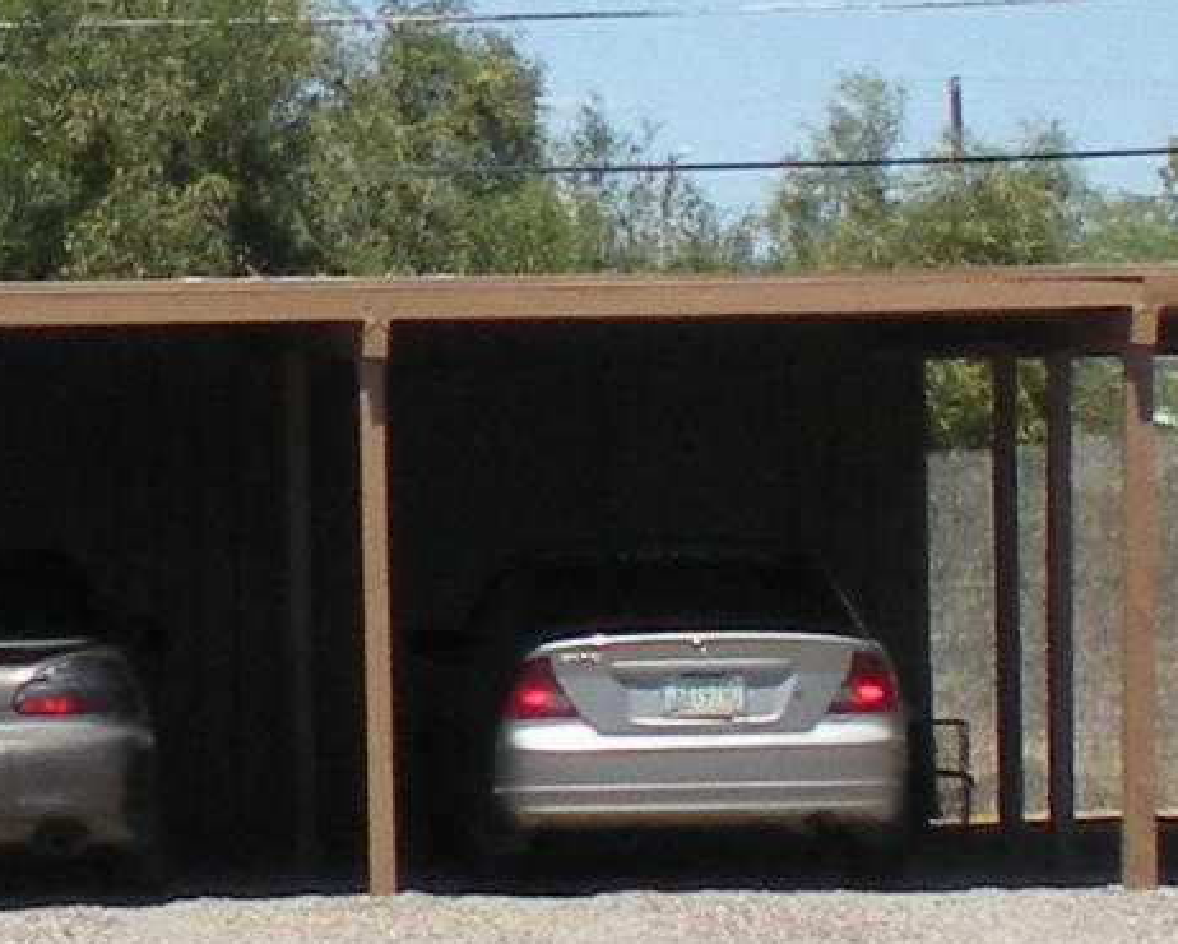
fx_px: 7464
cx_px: -1
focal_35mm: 214
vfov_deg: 7.2
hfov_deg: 9.0
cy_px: 100
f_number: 4.6
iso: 89
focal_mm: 6.3
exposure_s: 1/724
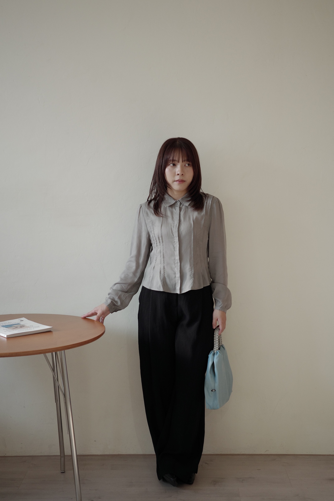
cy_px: 250
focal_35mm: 50
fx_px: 696
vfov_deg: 39.6
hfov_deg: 27.0
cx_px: 167
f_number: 2.8
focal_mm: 26
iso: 320
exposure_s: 1/500
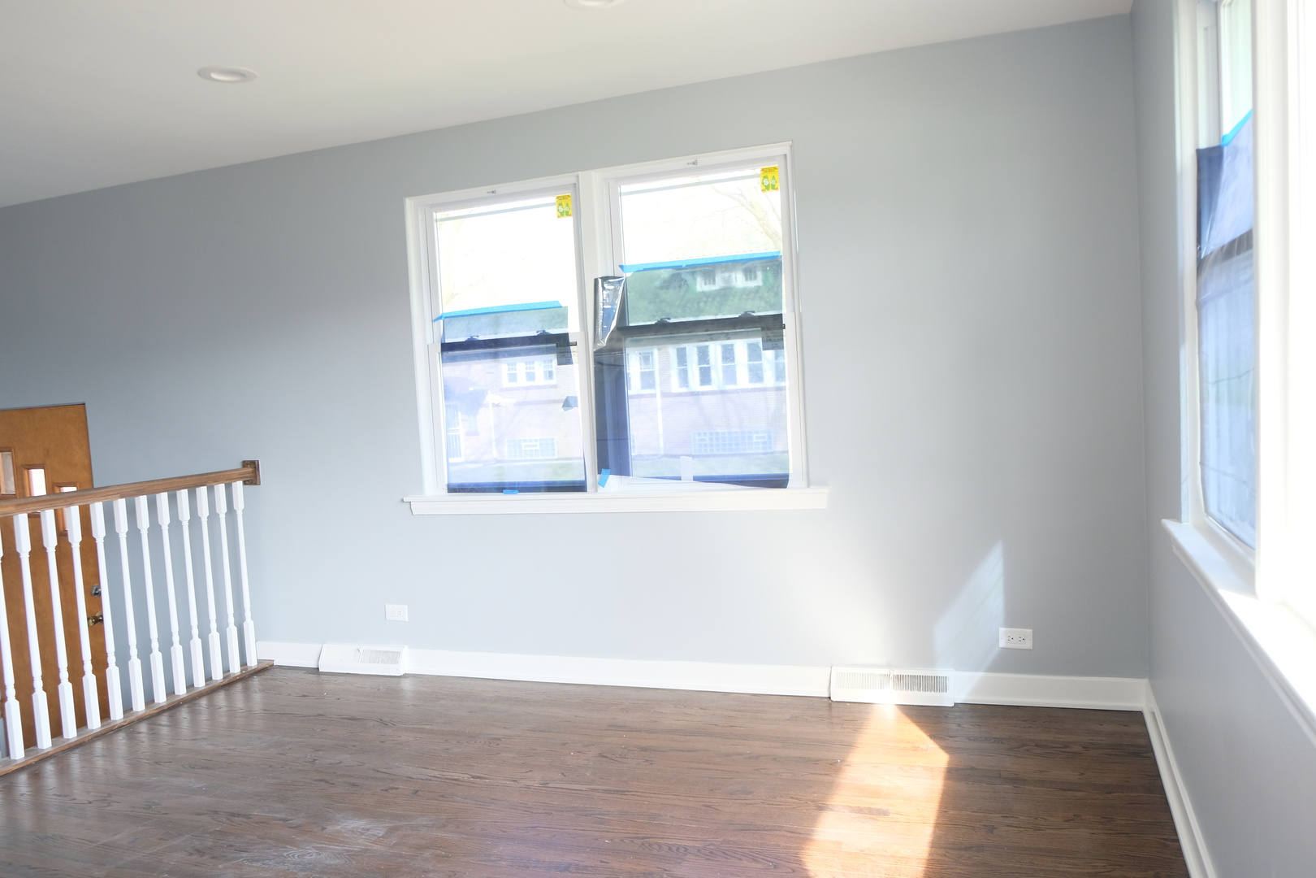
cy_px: 439
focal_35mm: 27
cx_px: 658
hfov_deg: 67.4
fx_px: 987
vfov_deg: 47.9
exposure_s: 1/60
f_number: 2.8
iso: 400
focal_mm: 18
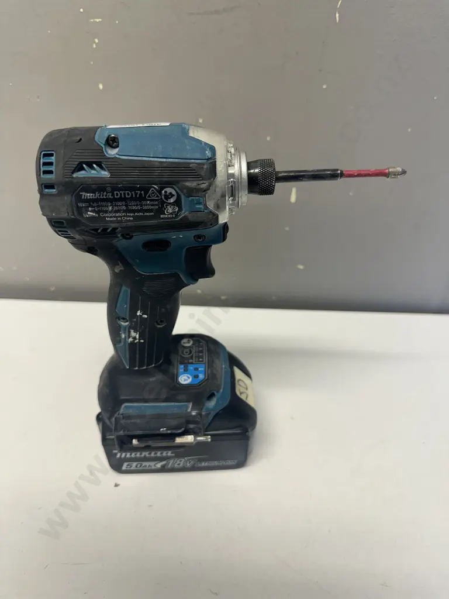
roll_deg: -1.0
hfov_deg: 56.8
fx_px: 415
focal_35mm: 24
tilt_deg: -35.1
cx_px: 224
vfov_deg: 71.6
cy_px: 300
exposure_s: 1/100
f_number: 1.78
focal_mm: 6.86
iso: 125
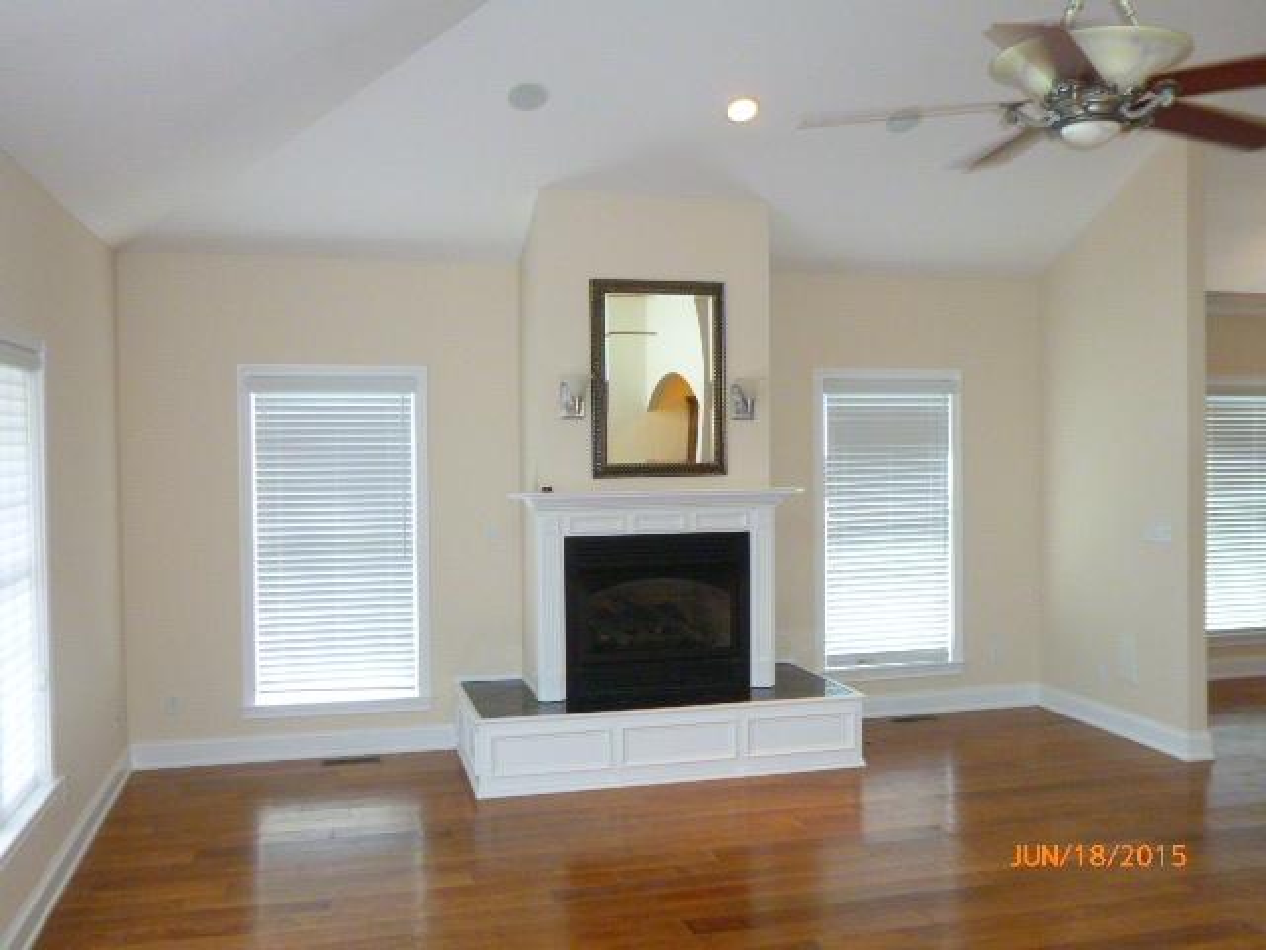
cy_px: 475
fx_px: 1134
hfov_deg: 58.4
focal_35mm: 31
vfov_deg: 45.4
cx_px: 633
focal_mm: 5.6
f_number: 3.4
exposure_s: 1/60
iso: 500
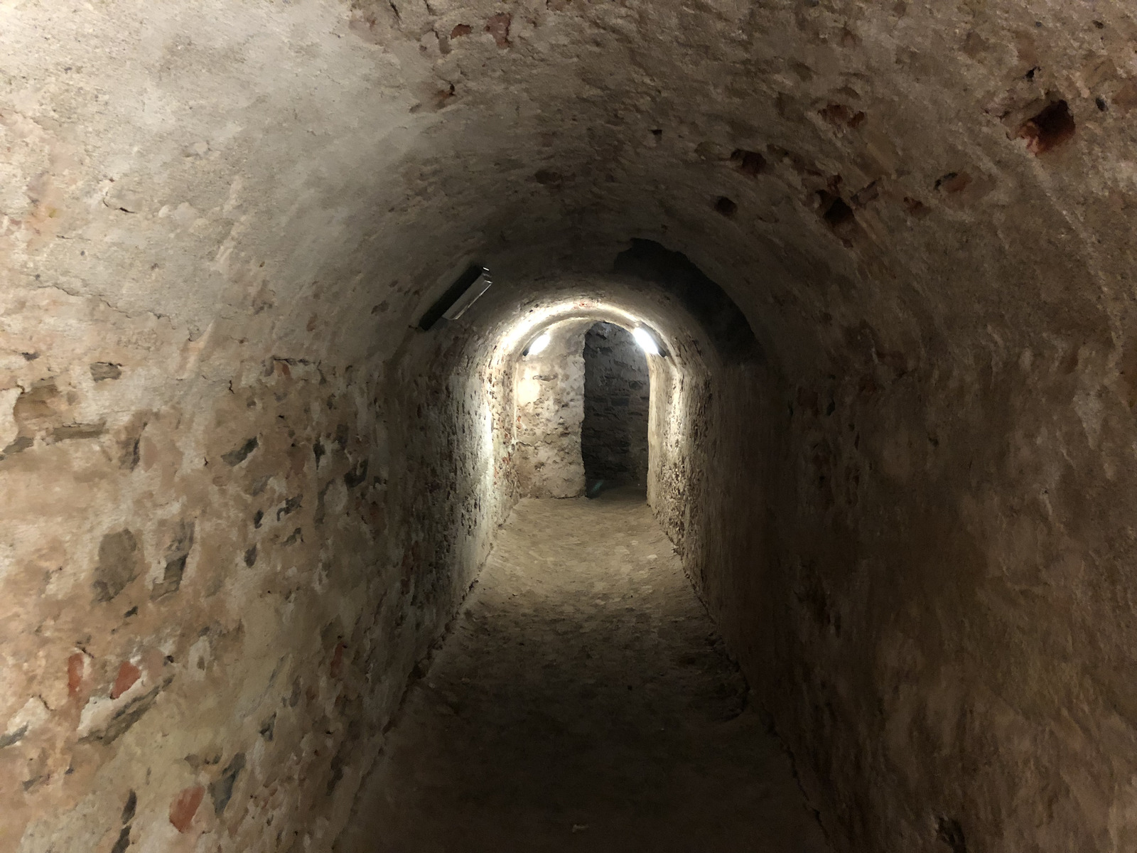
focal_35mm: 28
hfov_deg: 63.4
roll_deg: -0.2
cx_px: 568
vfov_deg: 49.7
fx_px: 920
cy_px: 426
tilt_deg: -6.4
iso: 125
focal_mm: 4
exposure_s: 1/4
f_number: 1.8
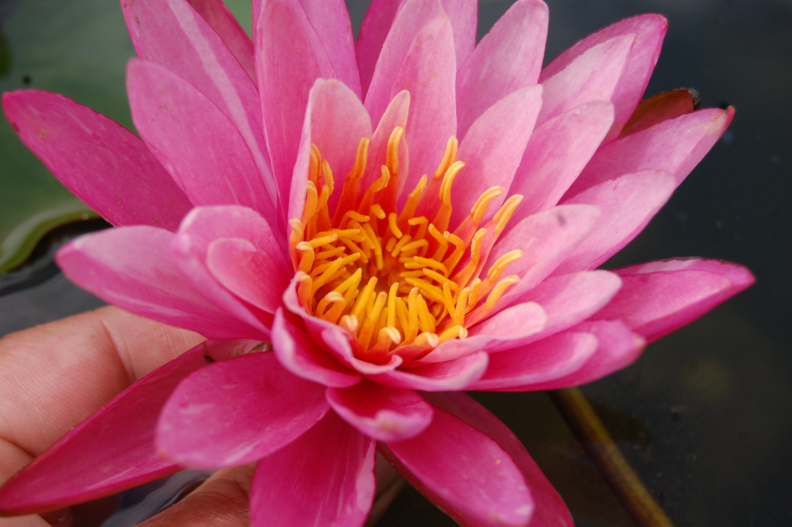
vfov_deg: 16.5
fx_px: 1813
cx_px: 396
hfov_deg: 24.6
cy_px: 264
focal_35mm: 82
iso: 200
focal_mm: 55
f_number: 8
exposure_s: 1/250
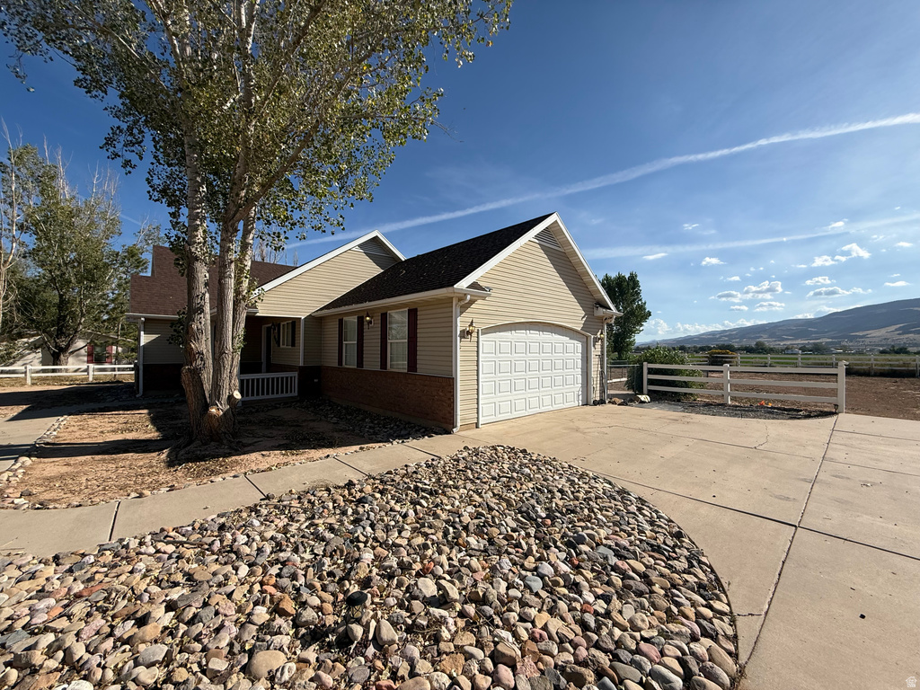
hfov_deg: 102.1
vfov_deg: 85.7
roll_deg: -0.6
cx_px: 460
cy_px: 345
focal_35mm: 14
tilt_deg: +1.6
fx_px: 372
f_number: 2.2
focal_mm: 2.22
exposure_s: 1/2976
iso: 50
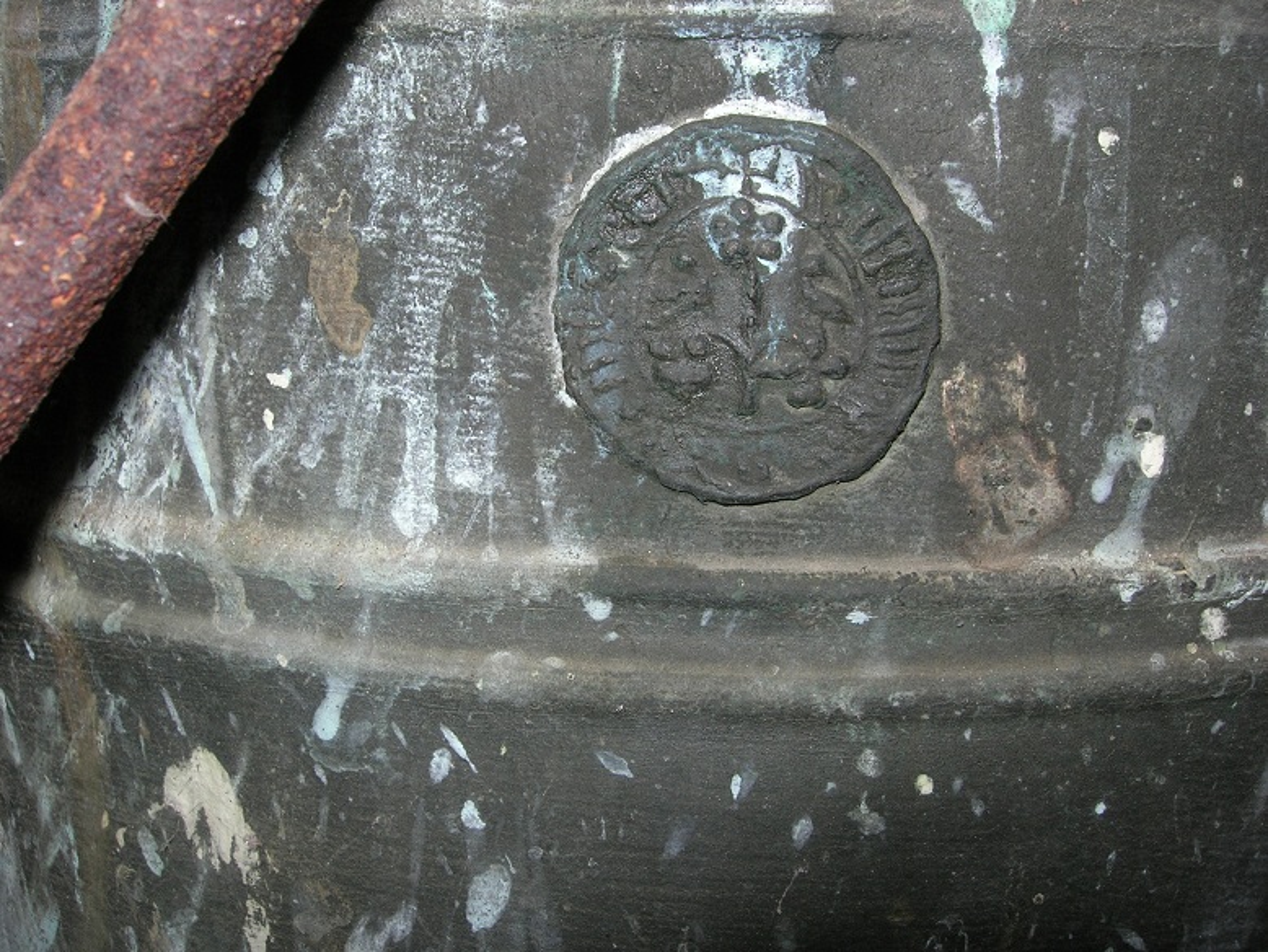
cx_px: 634
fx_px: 1392
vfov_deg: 37.7
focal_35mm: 38
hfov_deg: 49.0
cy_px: 476
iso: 64
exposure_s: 1/60.1
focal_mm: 7.8
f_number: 4.8
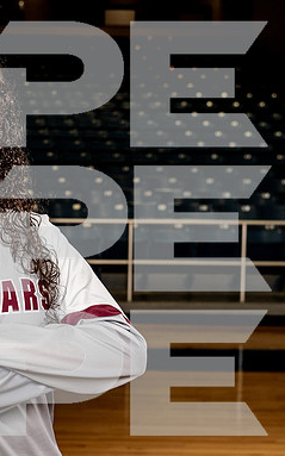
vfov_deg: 29.0
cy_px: 229
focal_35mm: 71
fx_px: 883
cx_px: -32
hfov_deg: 17.7
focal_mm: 46
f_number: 6.3
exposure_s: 1/250
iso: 640
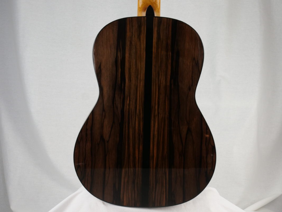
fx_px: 407
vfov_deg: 29.1
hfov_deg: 38.2
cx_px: 141
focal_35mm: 50
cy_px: 106
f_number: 11
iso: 1000
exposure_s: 1/60
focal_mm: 25
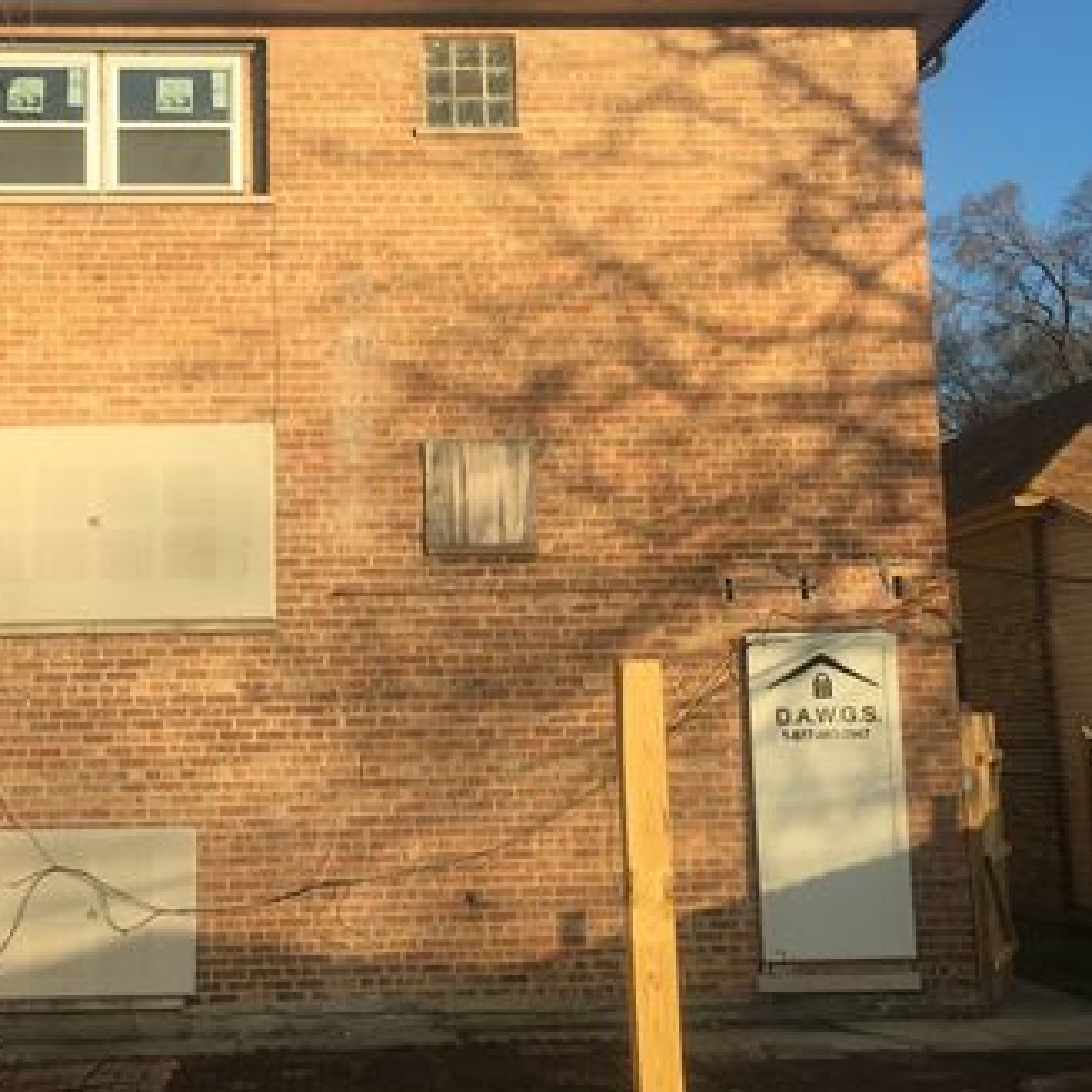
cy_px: 473
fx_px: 1785
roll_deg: +1.7
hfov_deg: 33.8
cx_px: 376
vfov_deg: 34.0
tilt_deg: +11.5
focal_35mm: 50
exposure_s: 1/950
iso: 25
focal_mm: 4.15
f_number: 2.2
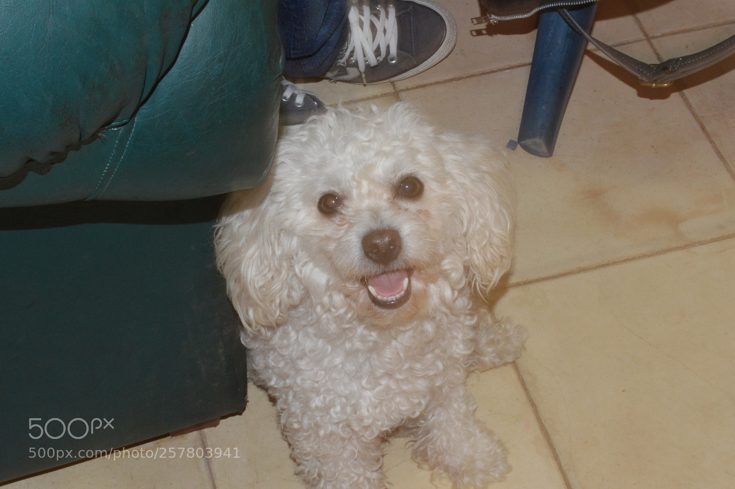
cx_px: 368
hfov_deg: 29.3
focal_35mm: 69
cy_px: 244
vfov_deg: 19.7
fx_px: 1408
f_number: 29
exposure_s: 3
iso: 800
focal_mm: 46
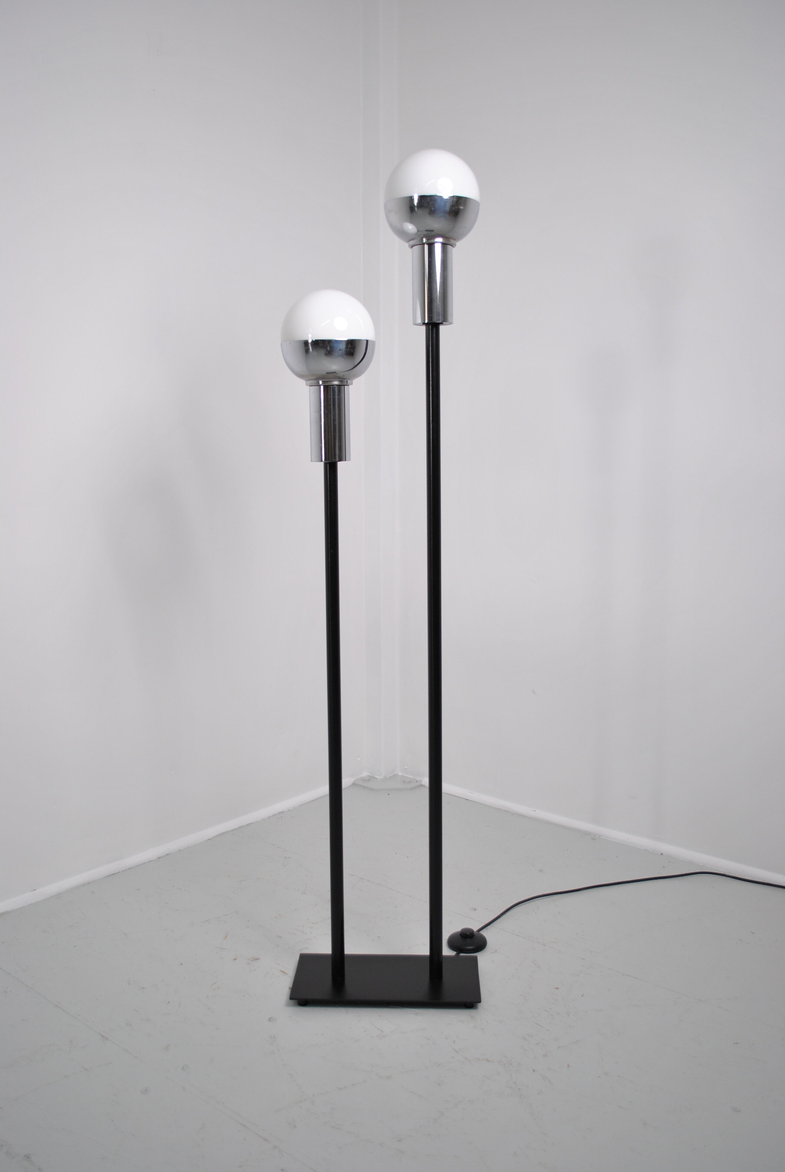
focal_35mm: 33
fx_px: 1076
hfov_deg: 40.1
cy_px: 586
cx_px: 392
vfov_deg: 57.2
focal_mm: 22
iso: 200
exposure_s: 1/50
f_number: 3.8
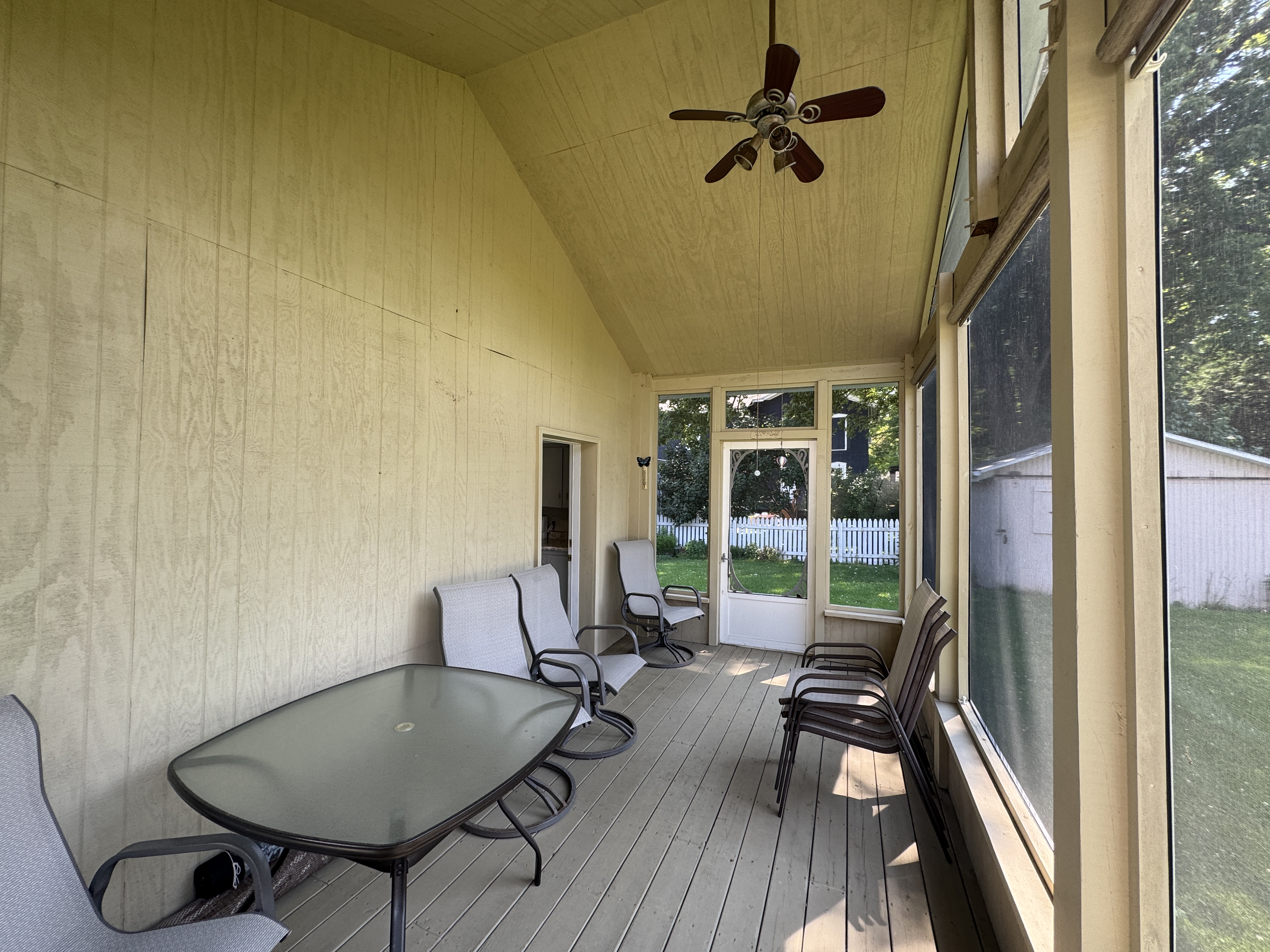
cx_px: 635
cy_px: 476
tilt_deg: +2.8
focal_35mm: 14
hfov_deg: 102.1
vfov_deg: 85.7
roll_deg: -1.8
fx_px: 514
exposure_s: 1/103
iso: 40
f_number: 2.2
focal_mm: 2.22
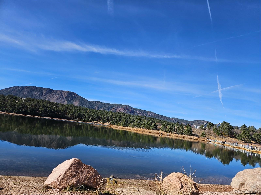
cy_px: 98
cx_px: 130
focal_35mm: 23
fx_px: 173
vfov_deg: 58.9
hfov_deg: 73.9
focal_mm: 5.4
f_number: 1.8
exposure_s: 1/1904
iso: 25
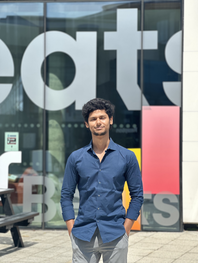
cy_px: 132
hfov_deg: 19.1
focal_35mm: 77
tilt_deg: +1.9
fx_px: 587
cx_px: 99
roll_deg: -1.3
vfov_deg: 25.3
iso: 32
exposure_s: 1/513
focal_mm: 9
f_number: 2.8
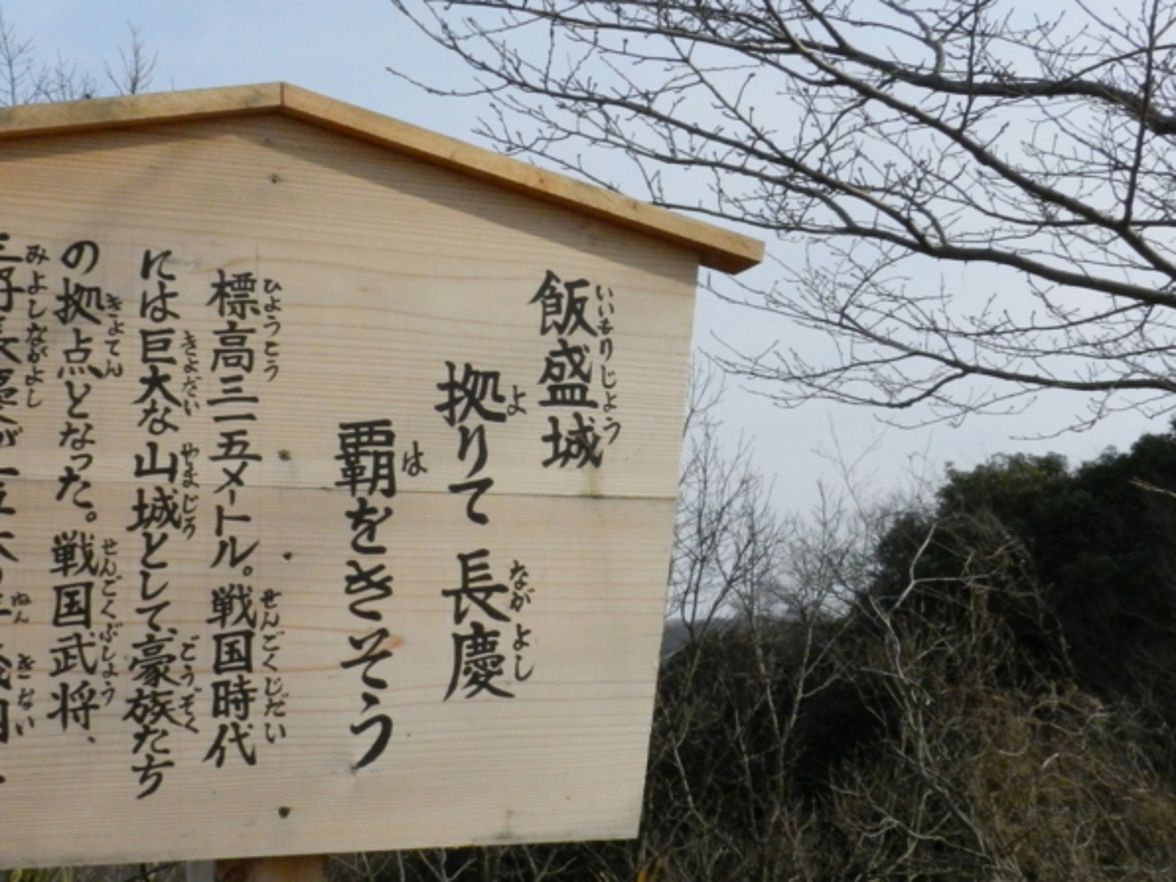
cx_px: 468
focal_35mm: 51
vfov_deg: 28.6
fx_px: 1733
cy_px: 422
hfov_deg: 37.3
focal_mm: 6.7
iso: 800
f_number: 8
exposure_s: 1/1500
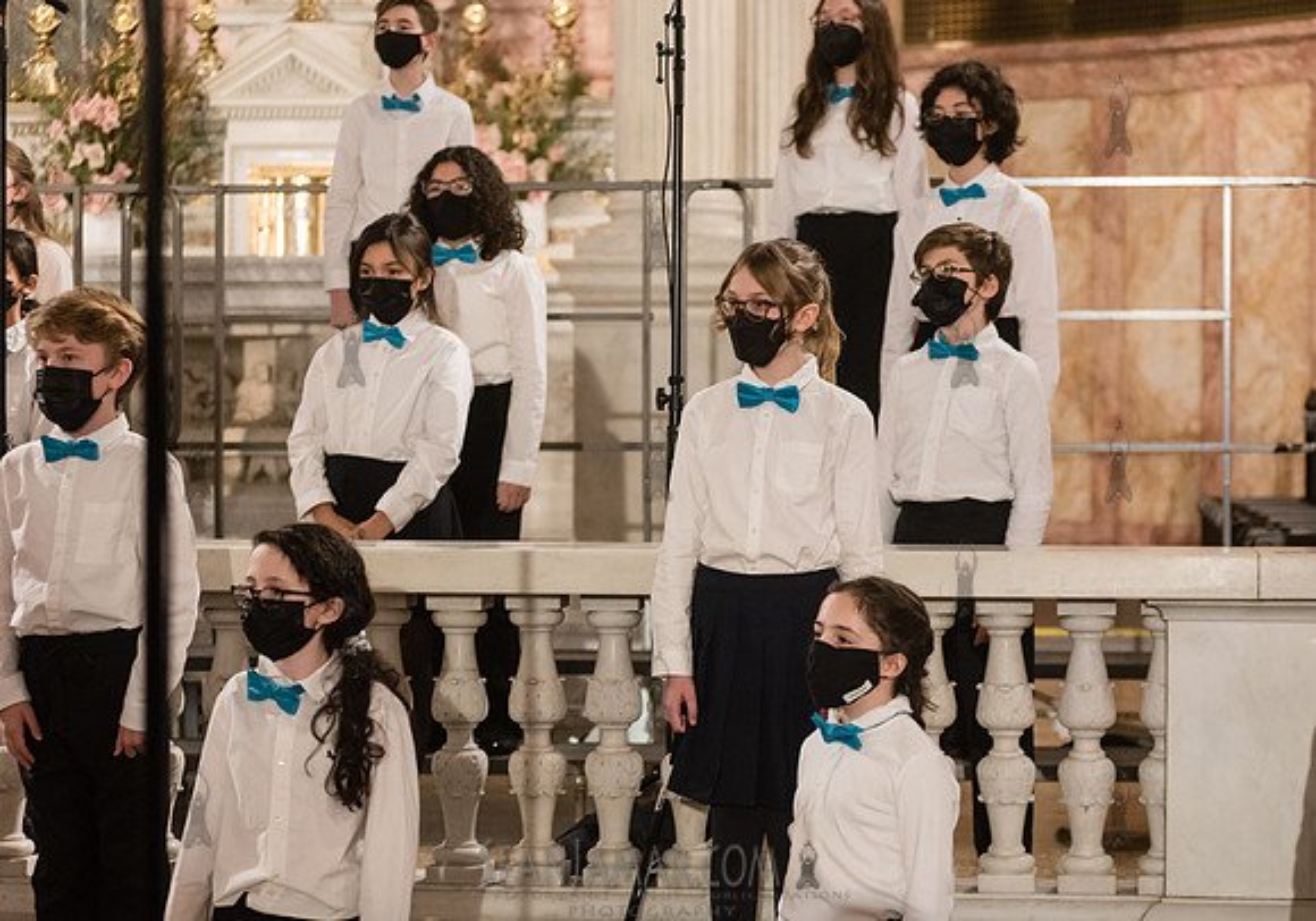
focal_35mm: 88
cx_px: 739
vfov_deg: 16.0
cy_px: 493
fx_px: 3284
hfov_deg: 22.6
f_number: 4
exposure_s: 1/200
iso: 4000
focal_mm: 80
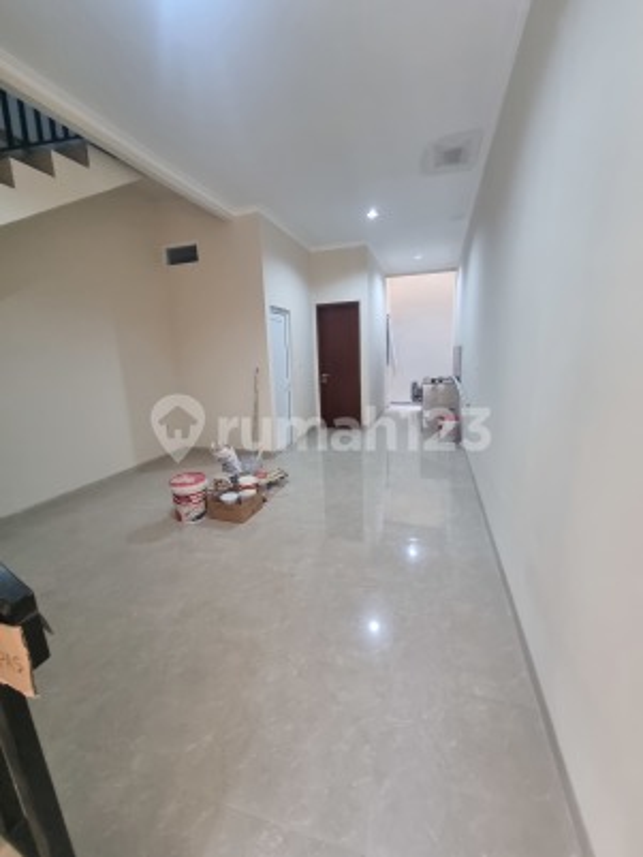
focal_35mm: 13
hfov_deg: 89.9
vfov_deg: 106.2
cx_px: 322
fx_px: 322
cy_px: 428
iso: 500
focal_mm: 2.2
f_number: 2.2
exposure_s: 1/33
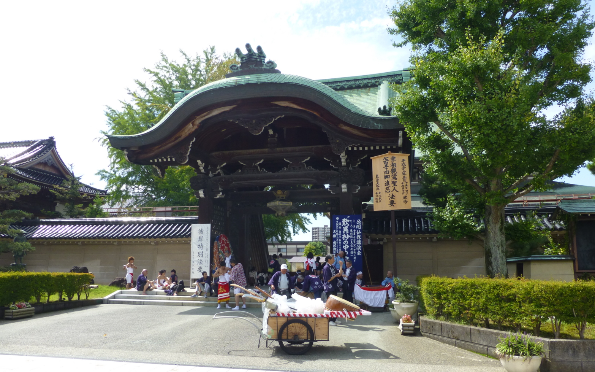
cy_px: 219
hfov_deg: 70.4
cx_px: 302
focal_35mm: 26
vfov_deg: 47.4
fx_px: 422
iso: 100
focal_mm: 4.3
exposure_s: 1/500
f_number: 4
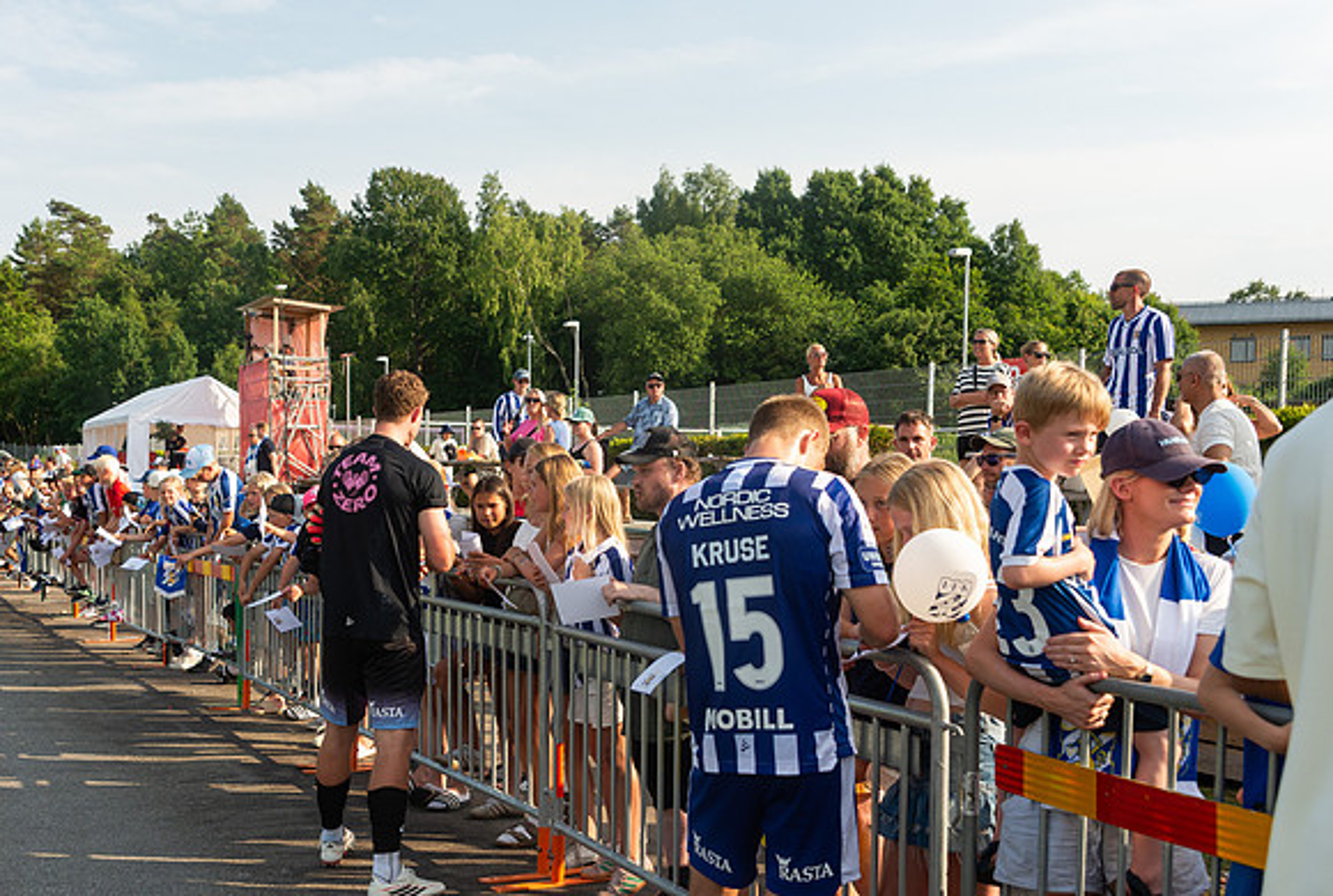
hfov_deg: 48.1
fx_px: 1478
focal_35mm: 40
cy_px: 554
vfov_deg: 33.6
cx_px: 502
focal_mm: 32
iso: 450
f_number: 4
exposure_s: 1/1600
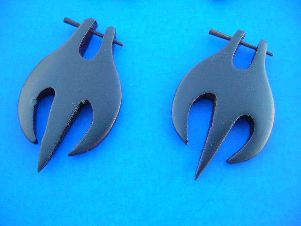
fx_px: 304
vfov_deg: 40.7
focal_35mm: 35
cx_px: 150
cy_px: 113
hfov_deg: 52.6
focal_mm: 5.8
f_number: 2.8
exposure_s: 1/30.7
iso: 50
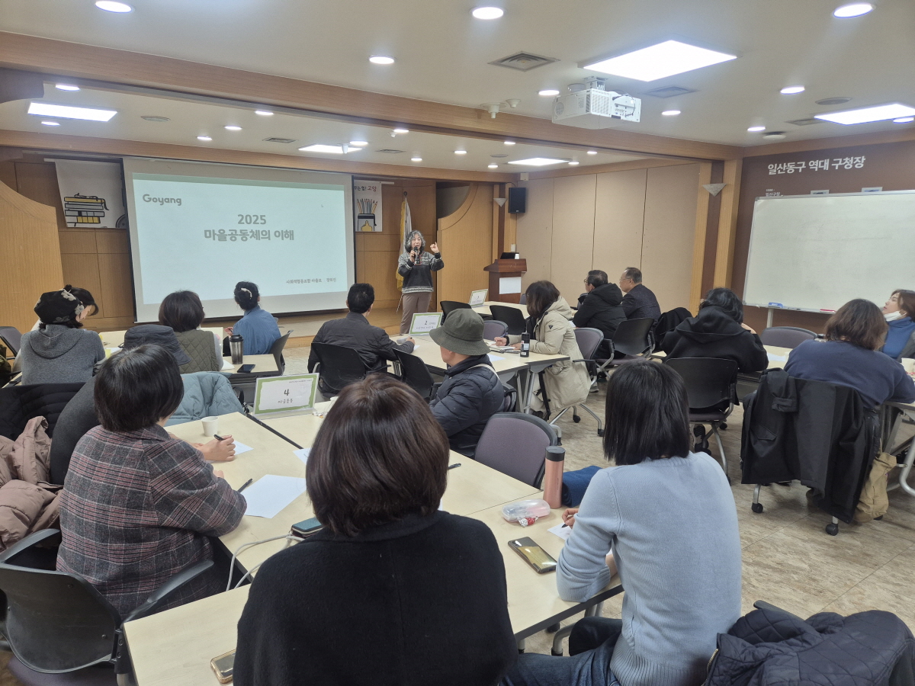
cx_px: 458
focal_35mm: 23
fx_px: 608
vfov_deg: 58.9
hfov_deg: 73.9
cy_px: 343
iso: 100
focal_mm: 5.4
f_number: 1.8
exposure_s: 1/120
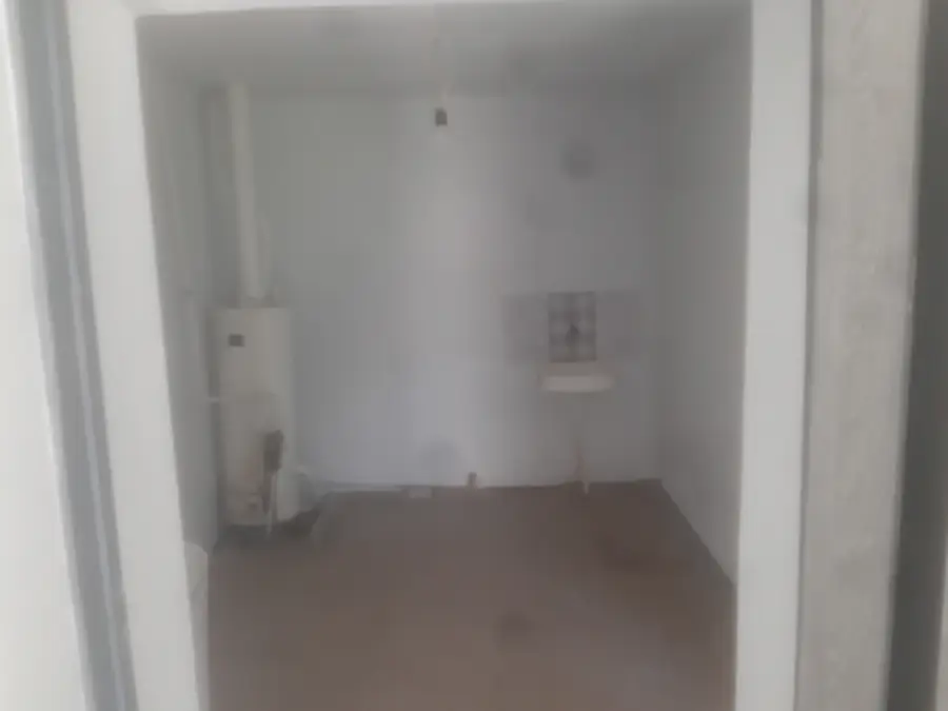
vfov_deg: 51.4
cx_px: 474
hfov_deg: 65.3
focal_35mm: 27
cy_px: 356
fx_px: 739
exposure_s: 1/50
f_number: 1.7
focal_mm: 3.93
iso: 250
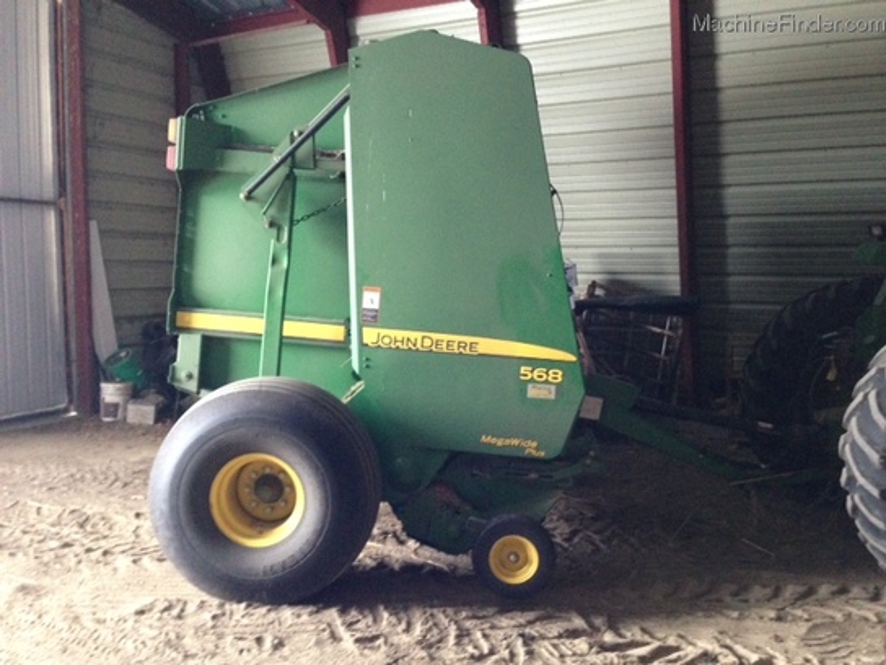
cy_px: 332
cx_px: 443
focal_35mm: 33
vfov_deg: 42.9
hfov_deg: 55.4
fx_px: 845
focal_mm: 4.13
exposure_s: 1/20
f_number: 2.4
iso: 400
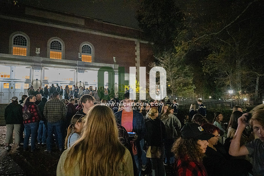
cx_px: 132
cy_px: 88
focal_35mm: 24
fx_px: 176
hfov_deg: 73.7
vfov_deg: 53.2
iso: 25600
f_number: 2.8
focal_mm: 24
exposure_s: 1/60
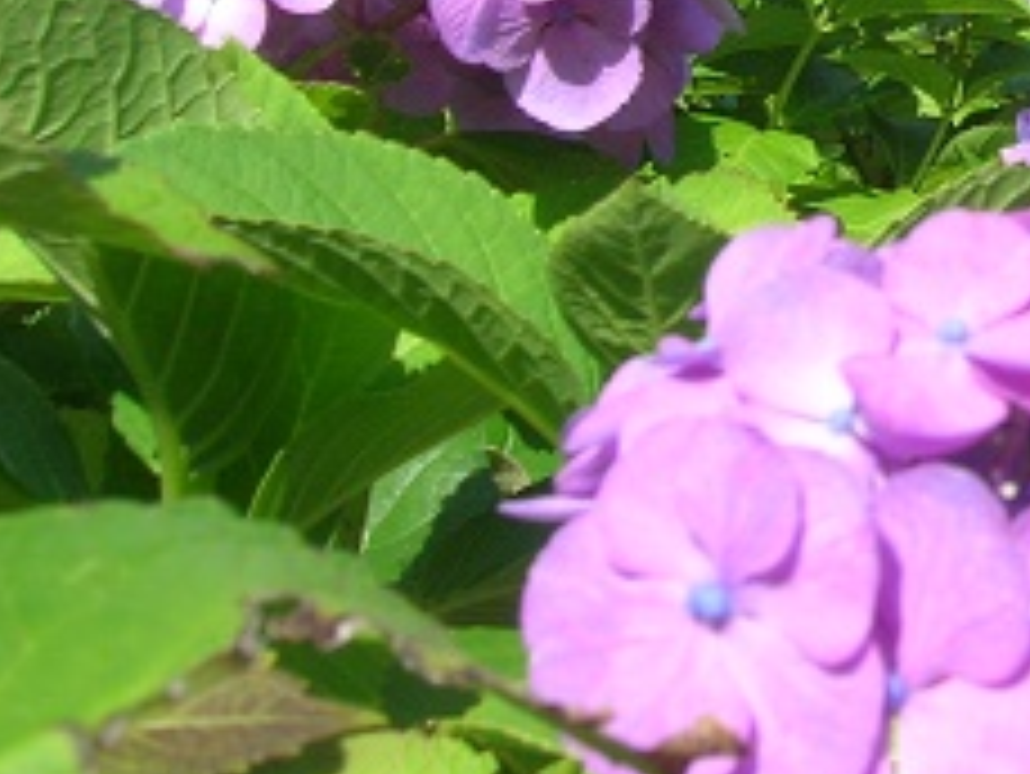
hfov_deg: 20.3
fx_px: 2650
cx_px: 1304
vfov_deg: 16.4
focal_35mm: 89
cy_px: 54
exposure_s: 1/205
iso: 50
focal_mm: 5.7
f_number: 4.9
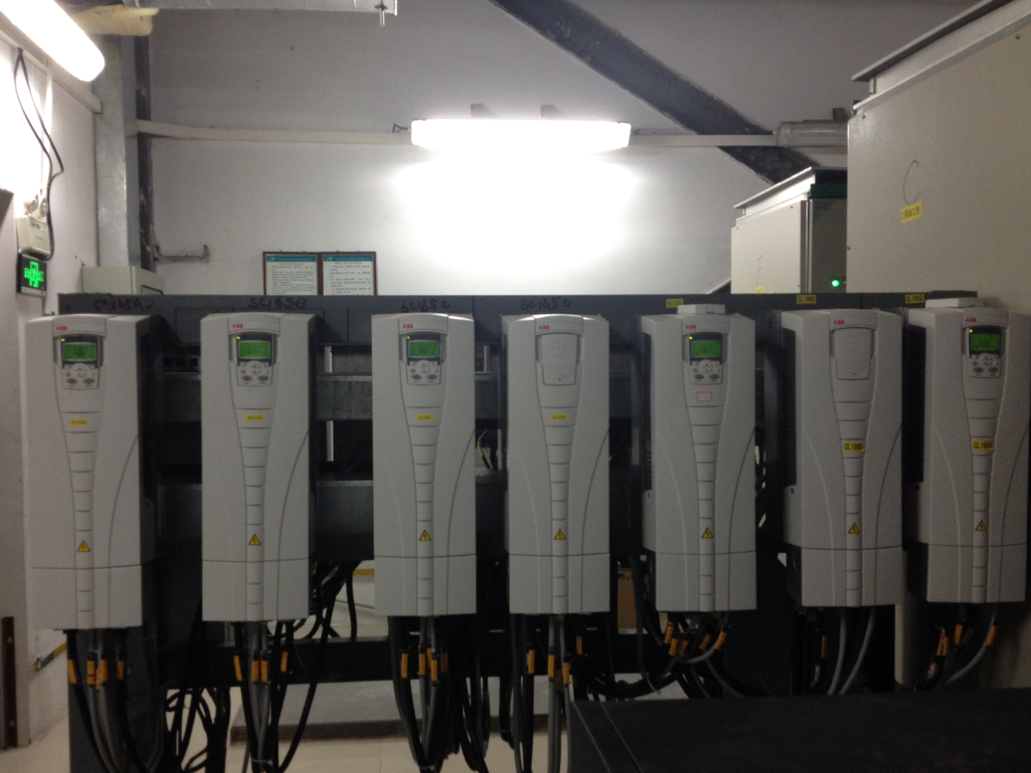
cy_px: 420
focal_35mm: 41
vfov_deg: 35.1
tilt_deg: -4.0
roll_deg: -0.9
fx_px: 1221
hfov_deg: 45.8
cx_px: 494
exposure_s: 1/20
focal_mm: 4.28
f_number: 2.4
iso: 80
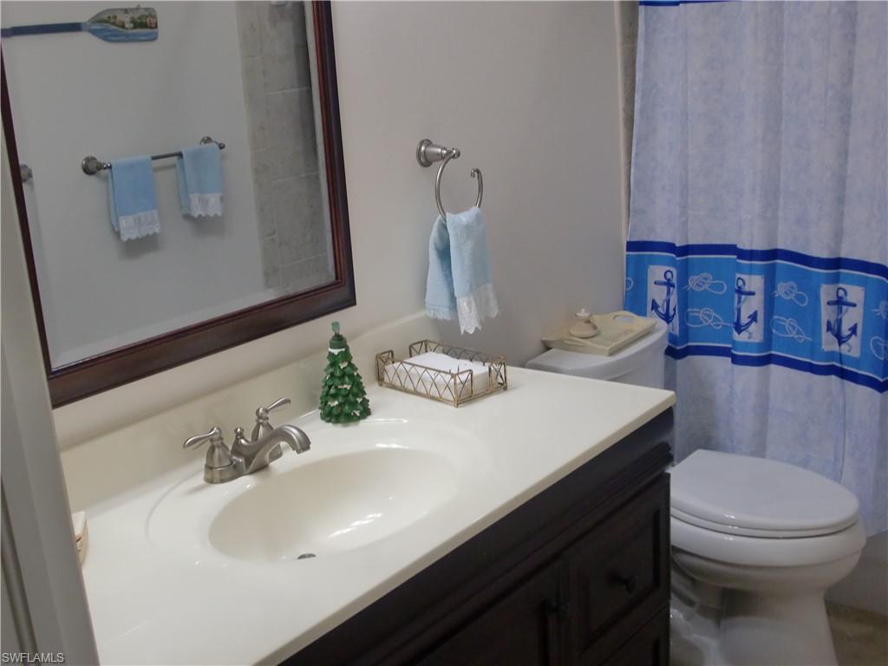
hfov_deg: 43.9
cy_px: 333
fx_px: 1103
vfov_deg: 33.6
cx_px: 444
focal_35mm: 43
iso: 200
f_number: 3.1
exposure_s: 1/60
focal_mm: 7.6
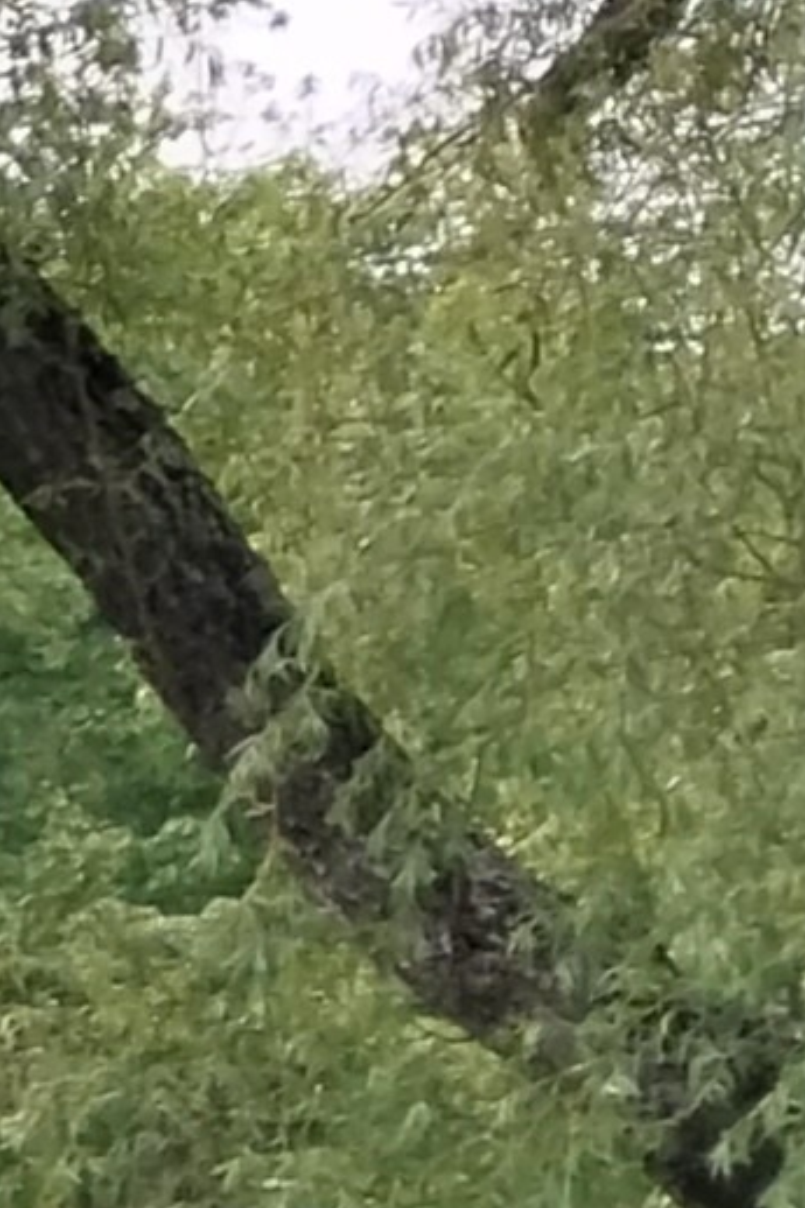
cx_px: -3757
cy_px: 2206
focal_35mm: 213
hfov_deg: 4.8
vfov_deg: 9.2
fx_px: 7149
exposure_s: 1/305
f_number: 1.8
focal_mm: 4
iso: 20
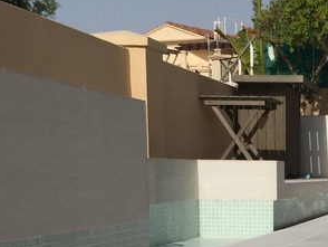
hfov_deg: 18.3
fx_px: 958
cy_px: 306
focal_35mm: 101
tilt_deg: -6.3
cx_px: 408
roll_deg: -2.6
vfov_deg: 14.2
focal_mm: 4.15
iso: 32
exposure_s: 1/5650
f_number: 2.2
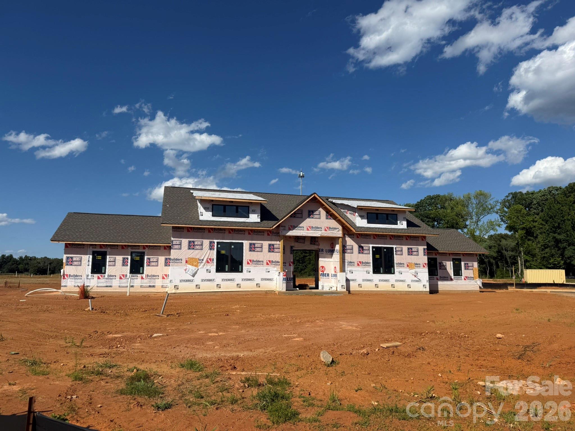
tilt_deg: +6.9
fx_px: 399
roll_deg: -1.4
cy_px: 216
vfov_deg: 56.8
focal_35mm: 24
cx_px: 288
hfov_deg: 71.6
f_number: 1.78
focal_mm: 6.76
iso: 80
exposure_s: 1/8130
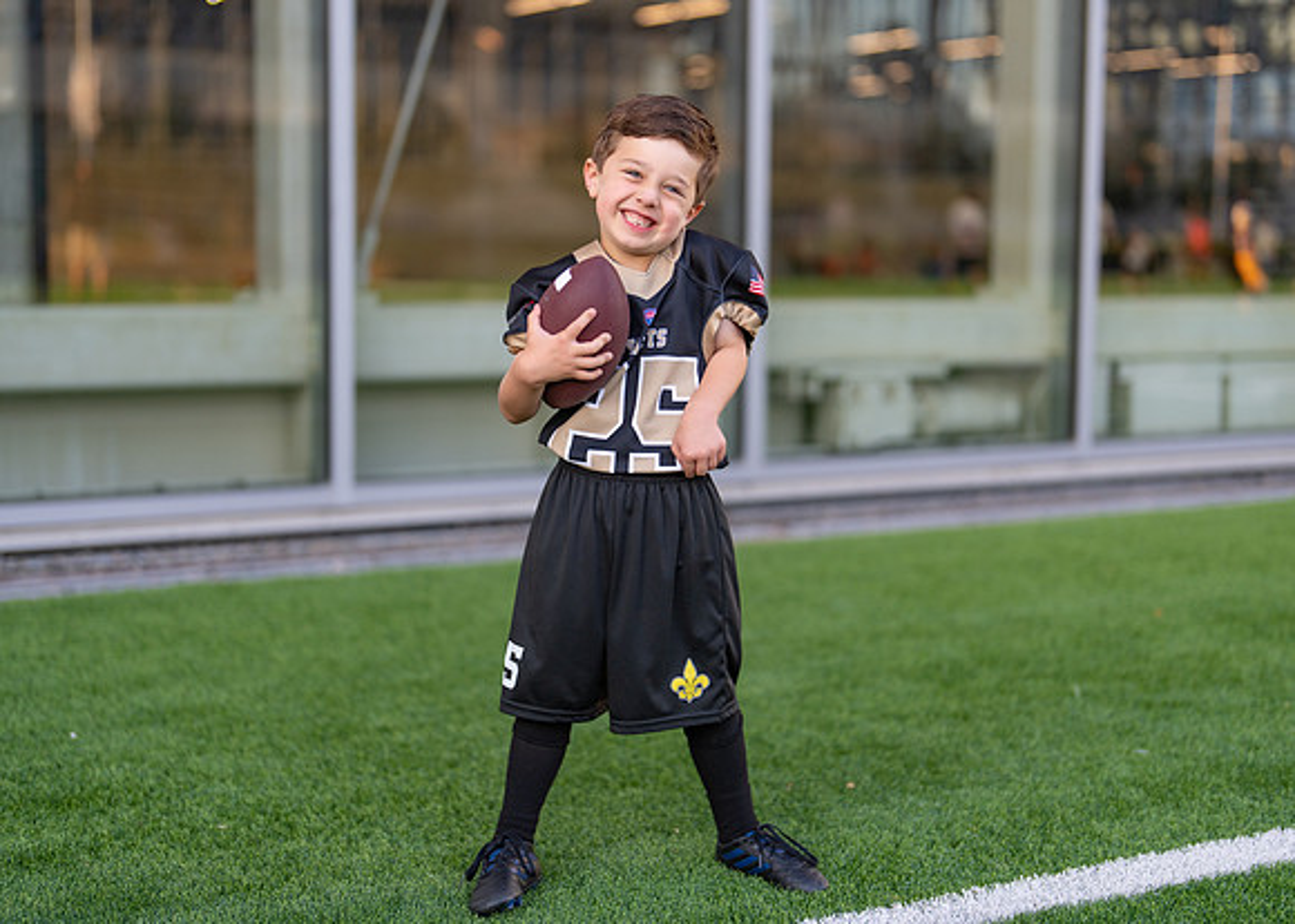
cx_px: 650
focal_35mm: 57
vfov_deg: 24.8
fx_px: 2103
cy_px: 446
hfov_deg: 34.2
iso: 200
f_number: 1.2
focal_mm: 50
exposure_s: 1/1000
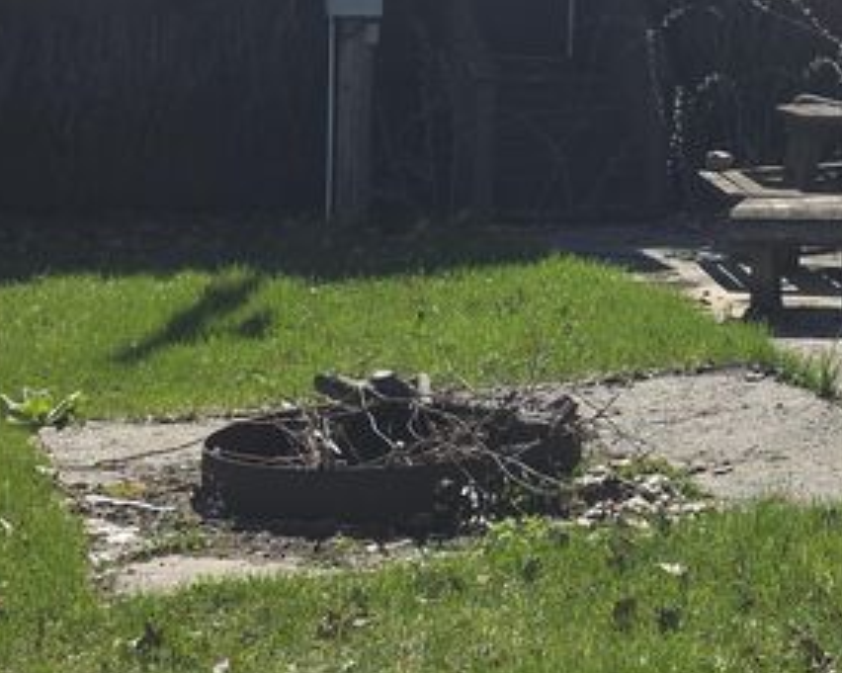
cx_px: 809
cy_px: -56
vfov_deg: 18.3
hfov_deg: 22.8
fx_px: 2018
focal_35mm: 81
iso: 12
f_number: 1.7
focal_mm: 6.3
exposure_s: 1/878
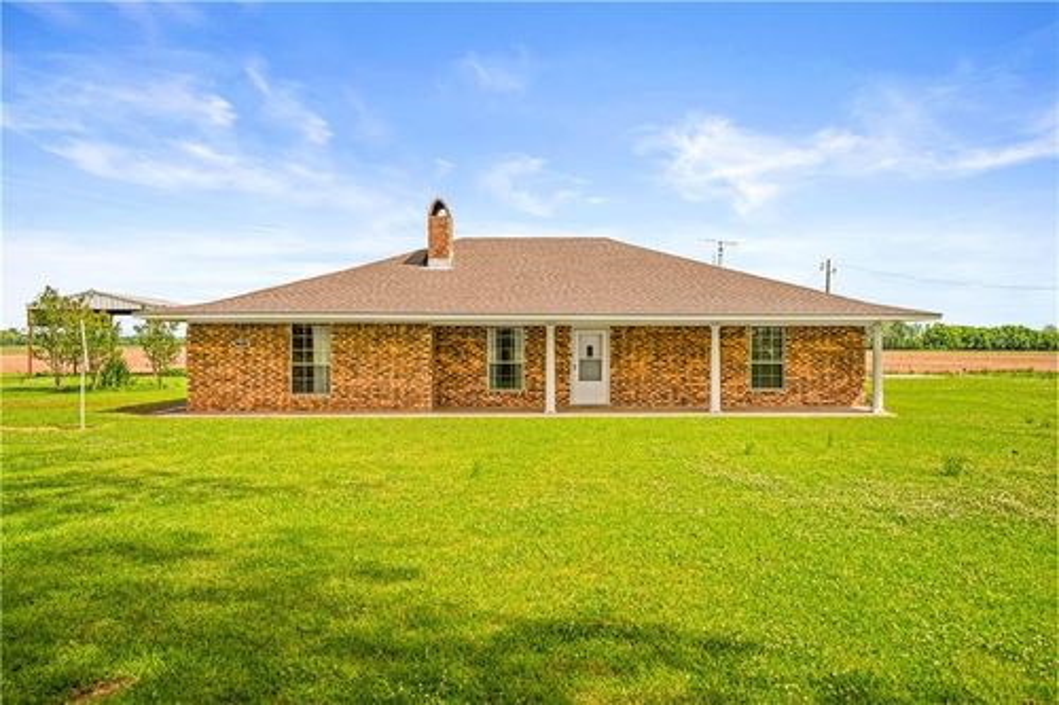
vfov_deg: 51.3
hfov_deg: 71.5
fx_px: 735
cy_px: 352
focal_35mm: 25
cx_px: 530
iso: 320
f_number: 5.6
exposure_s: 1/1000
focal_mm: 25
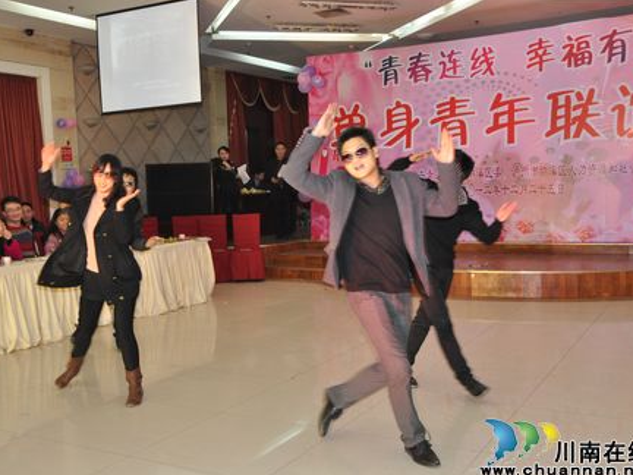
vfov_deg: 36.0
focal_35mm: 40
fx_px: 731
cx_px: 303
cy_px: 240
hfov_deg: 46.8
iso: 800
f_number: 3.8
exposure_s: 1/60
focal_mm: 24
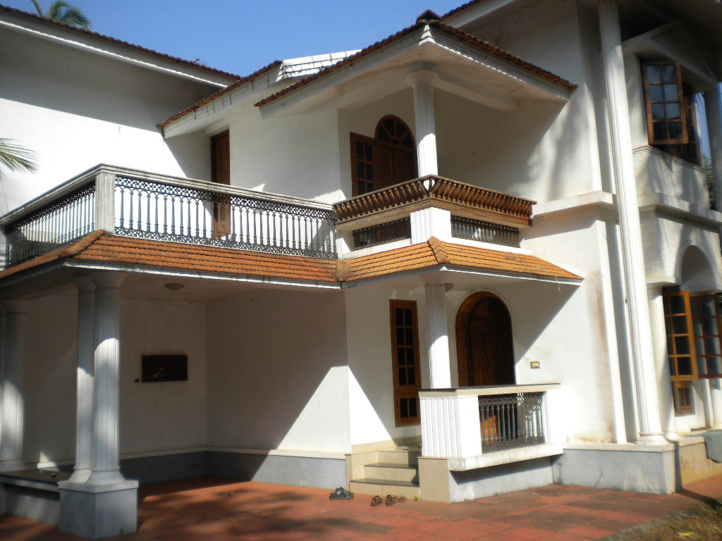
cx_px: 361
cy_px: 270
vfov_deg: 40.7
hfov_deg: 52.6
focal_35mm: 35
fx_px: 730
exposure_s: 1/794
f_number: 4.6
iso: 113
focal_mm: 6.3
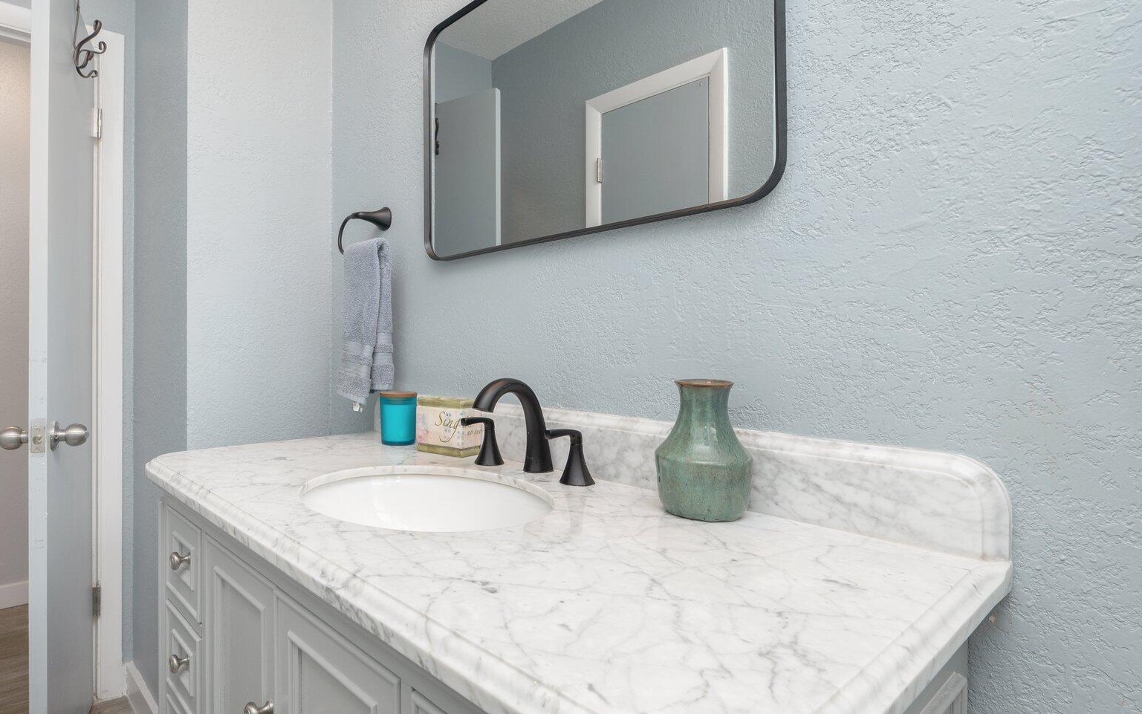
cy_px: 397
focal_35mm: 19
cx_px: 462
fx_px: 591
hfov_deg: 87.0
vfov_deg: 62.1
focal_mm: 14
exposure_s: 1/60
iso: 320
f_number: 9
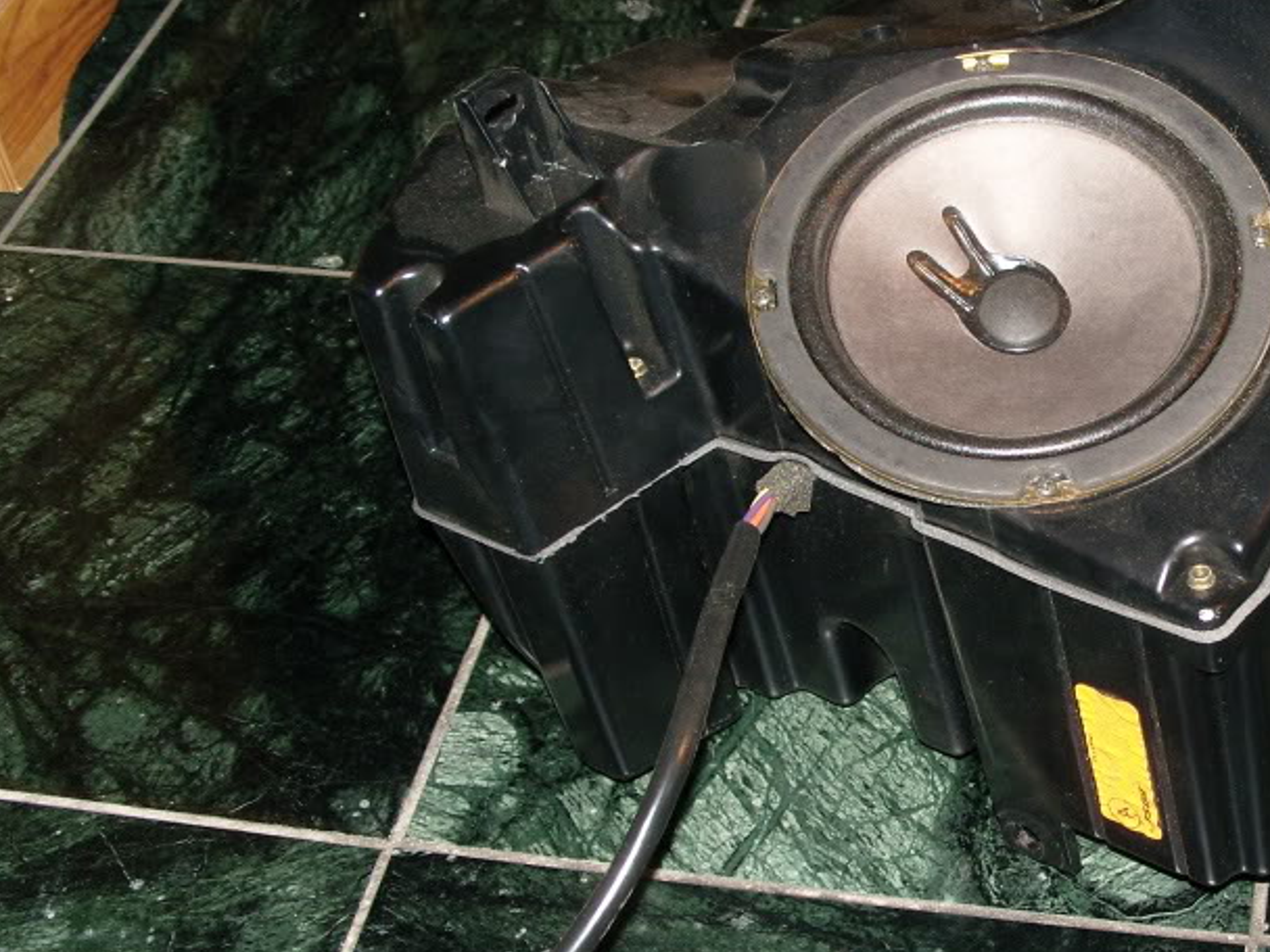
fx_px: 2348
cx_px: 1061
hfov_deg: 29.4
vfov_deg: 22.9
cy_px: 497
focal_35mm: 64
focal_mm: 7.8
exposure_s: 1/40
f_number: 2.8
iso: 125
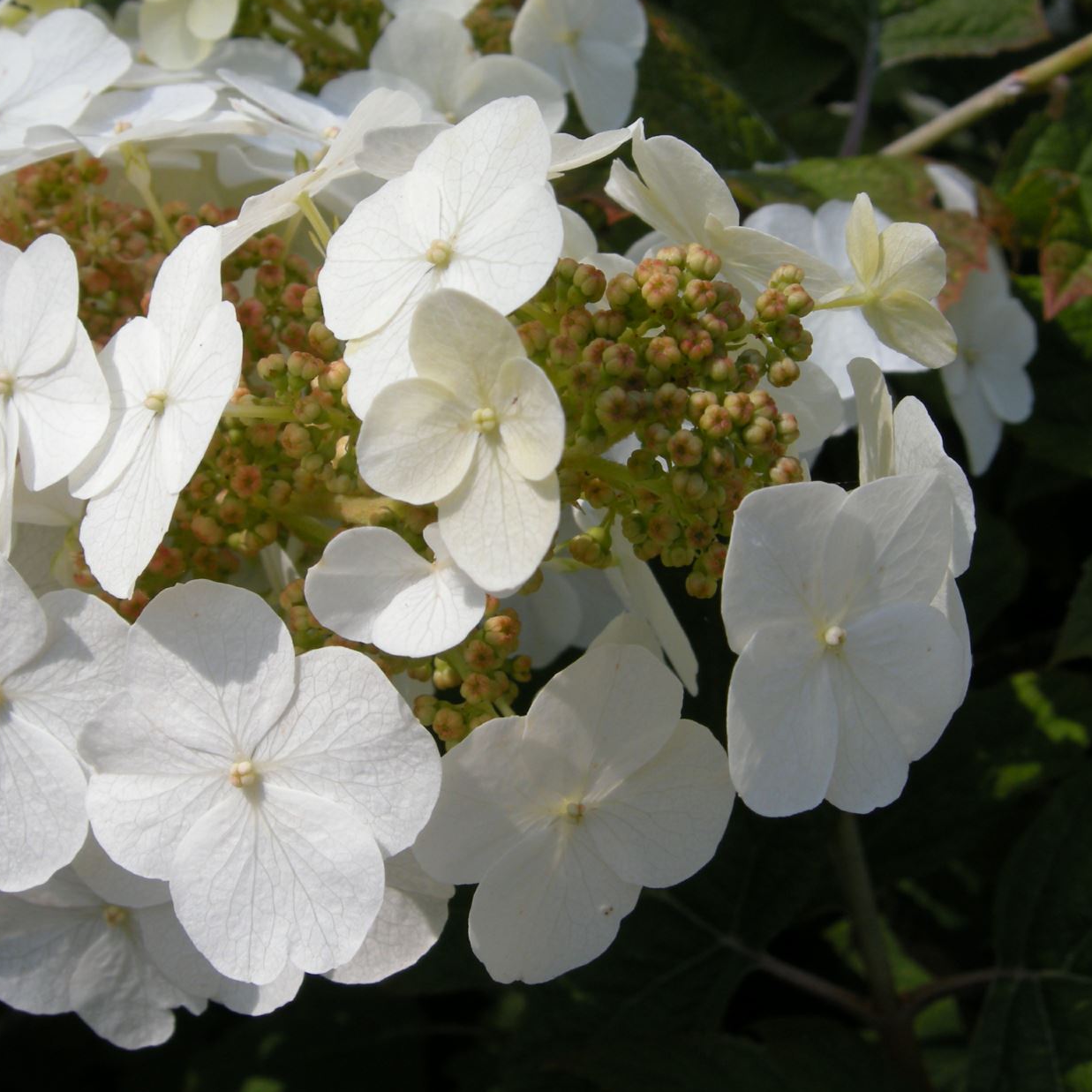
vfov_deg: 34.0
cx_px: 453
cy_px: 478
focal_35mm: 50
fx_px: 1785
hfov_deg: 33.9
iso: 64
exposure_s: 1/250
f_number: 6.1
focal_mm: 7.5
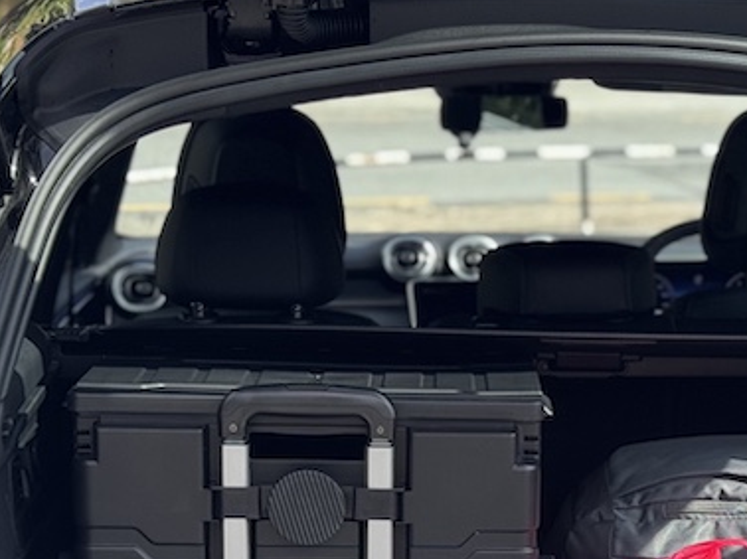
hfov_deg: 15.4
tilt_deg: -14.3
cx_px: 626
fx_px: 2739
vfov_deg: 11.5
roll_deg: +2.0
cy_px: 563
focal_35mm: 127
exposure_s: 1/1193
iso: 64
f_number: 1.78
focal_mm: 6.76
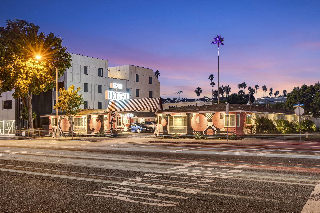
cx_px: 160
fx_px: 267
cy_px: 106
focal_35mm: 30
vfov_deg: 43.6
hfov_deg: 61.9
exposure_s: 5
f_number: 8
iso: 100
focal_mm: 20
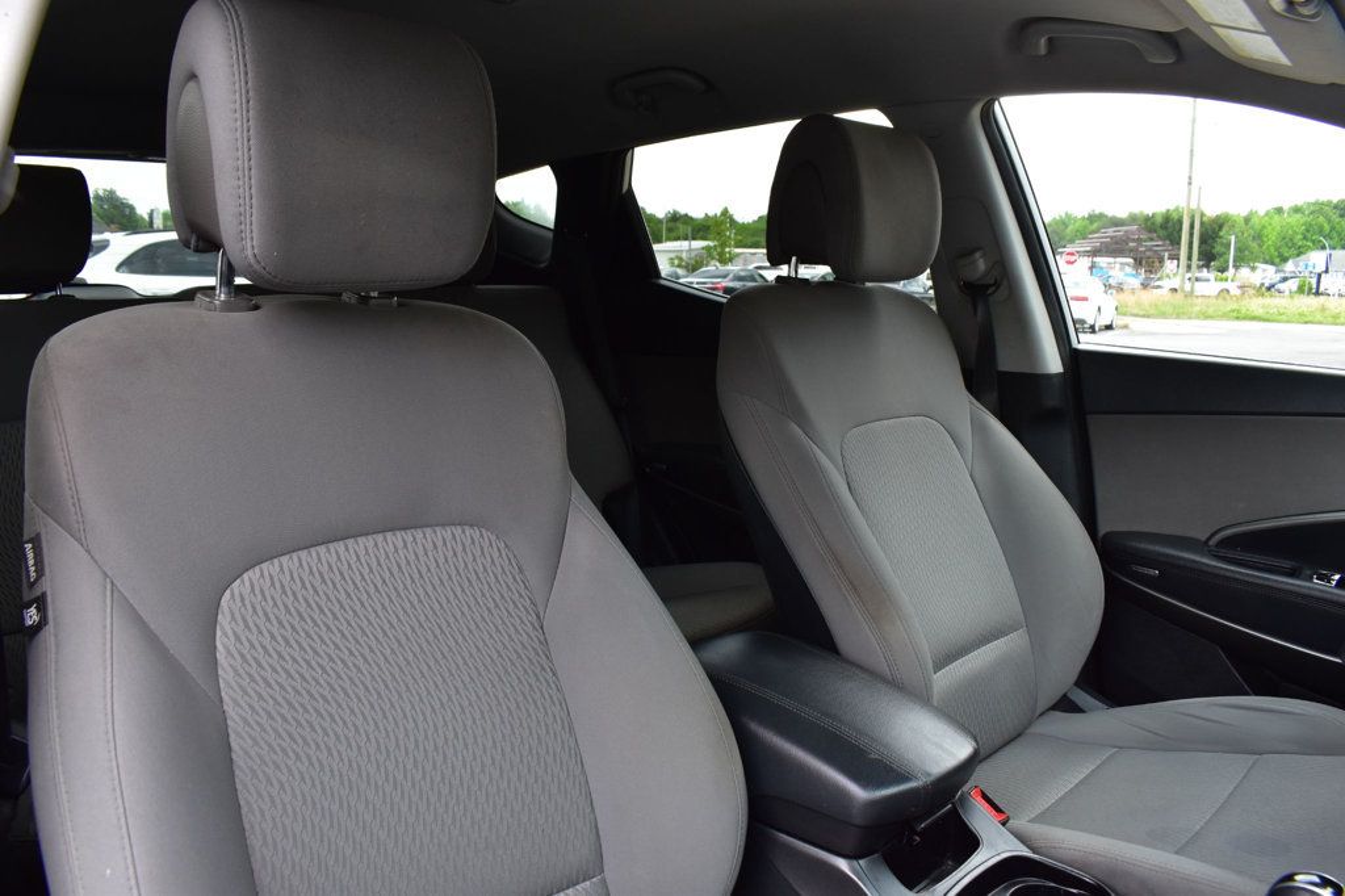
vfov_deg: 47.9
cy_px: 448
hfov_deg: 67.4
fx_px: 1008
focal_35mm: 27
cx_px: 672
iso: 400
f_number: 8
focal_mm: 18
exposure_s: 1/80
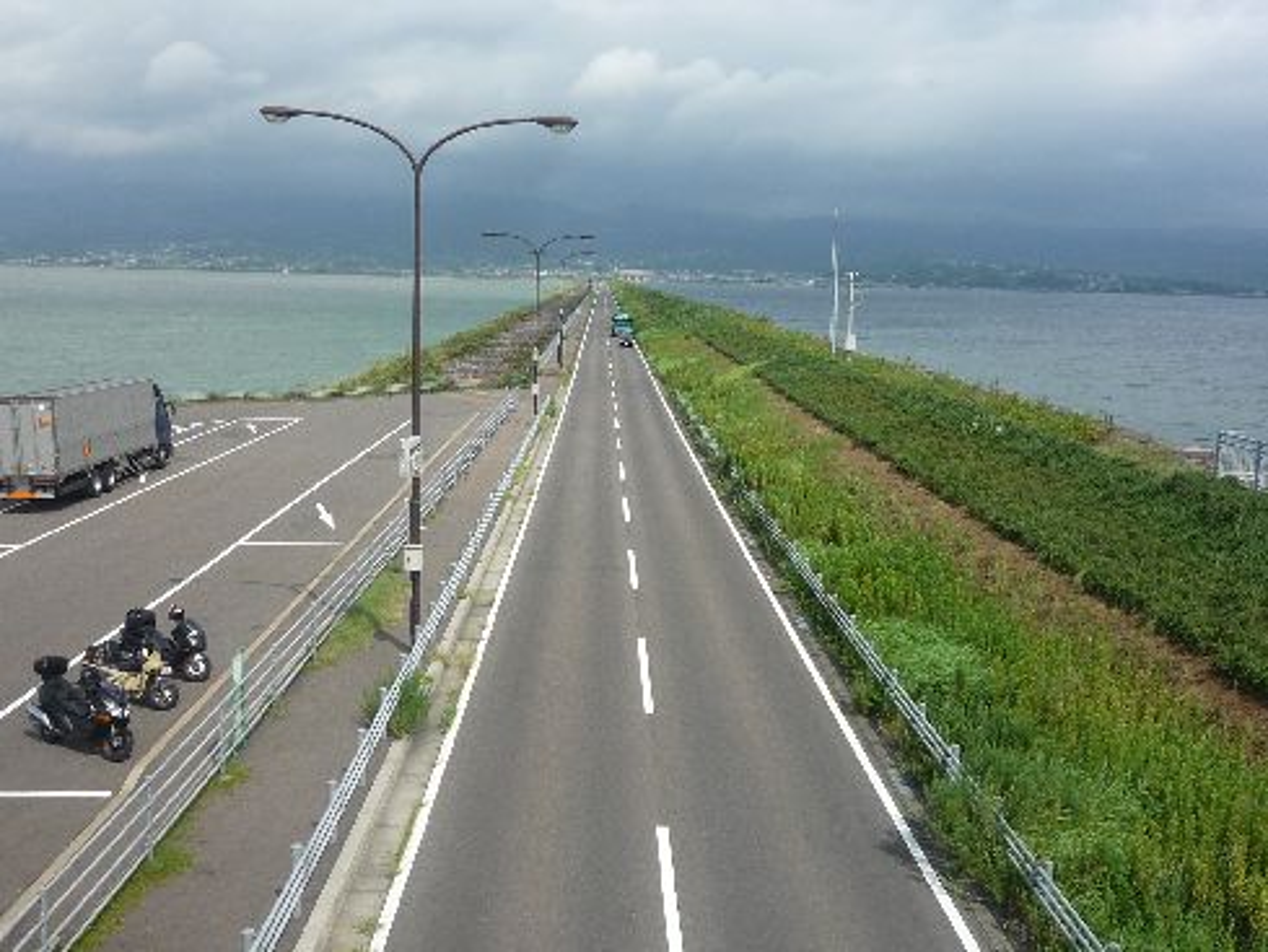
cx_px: 634
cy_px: 476
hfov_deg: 51.3
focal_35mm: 36
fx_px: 1319
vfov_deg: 39.7
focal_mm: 4.4
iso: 100
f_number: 4.5
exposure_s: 1/800
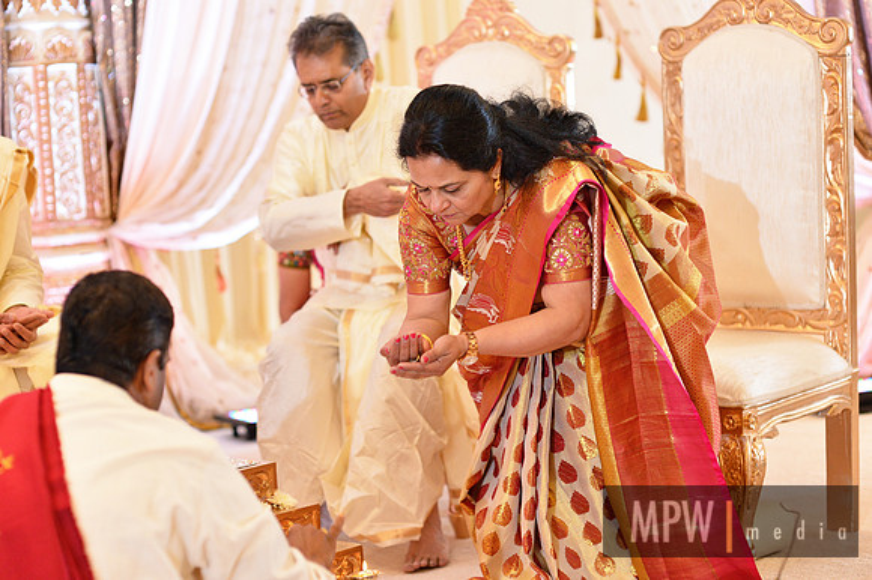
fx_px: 2058
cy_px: 290
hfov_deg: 23.9
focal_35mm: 85
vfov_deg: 16.1
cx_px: 436
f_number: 2.8
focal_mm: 85
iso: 2500
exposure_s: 1/250
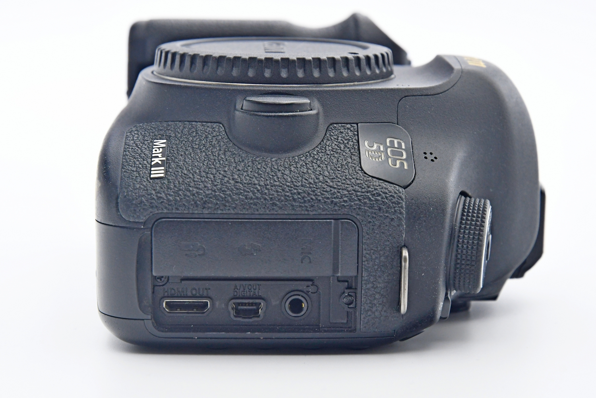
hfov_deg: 19.5
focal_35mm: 105
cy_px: 199
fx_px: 1738
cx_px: 298
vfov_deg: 13.0
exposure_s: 1/125
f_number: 8
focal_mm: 70
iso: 1250
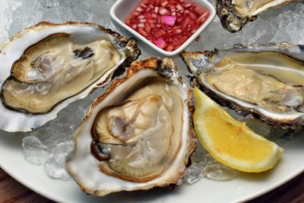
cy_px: 45
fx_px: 699
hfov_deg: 24.5
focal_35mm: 83
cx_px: 170
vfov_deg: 16.4
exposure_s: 1/80
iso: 400
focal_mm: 35
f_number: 8
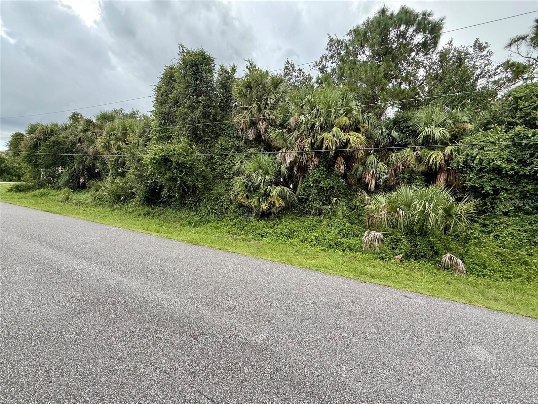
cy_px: 202
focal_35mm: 14
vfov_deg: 85.7
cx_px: 269
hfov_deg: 102.1
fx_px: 218
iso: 50
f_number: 2.2
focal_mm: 2.22
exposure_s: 1/206
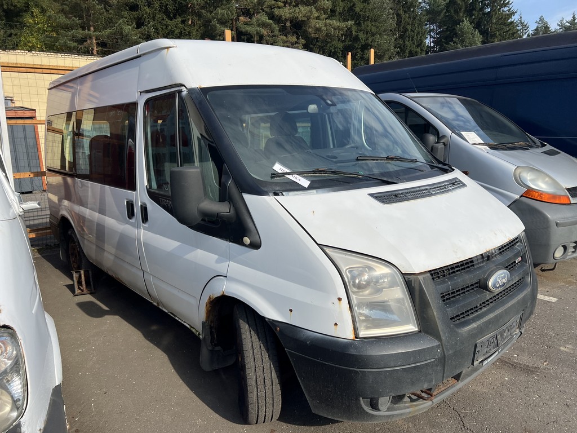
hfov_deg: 67.3
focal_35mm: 26
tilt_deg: -7.0
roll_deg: +2.0
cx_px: 288
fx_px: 433
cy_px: 216
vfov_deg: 53.1
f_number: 1.5
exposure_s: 1/4831
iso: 50
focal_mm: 5.7
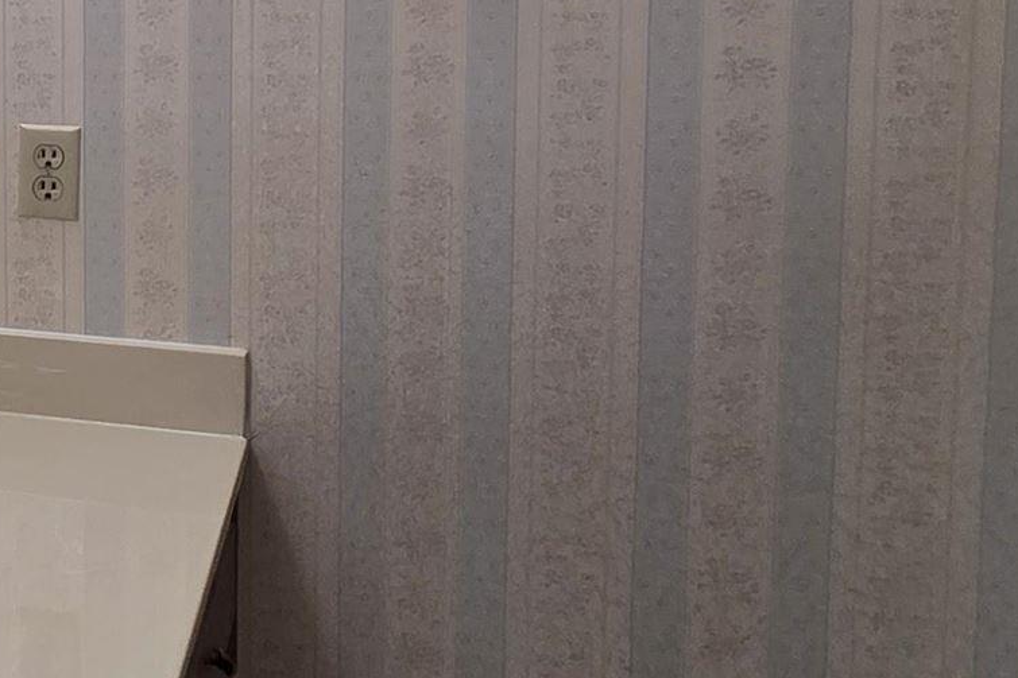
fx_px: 1555
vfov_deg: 24.2
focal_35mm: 55
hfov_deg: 25.6
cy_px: 119
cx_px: -560
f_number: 1.9
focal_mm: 2.2
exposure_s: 1/120
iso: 200
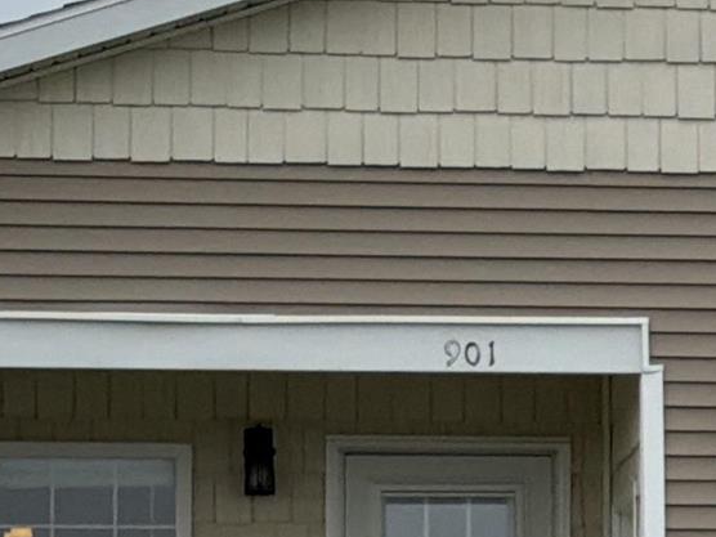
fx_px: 5481
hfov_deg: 7.3
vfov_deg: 5.6
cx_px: 1082
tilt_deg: +5.1
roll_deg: +0.1
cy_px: 412
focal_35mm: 265
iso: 64
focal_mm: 6.76
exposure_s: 1/4329
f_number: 1.78
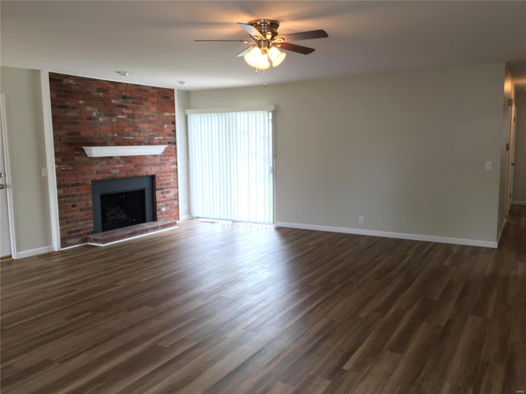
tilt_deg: -5.9
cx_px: 263
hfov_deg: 61.7
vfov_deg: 48.2
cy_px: 197
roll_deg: +0.7
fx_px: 441
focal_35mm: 29
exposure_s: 1/30
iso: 40
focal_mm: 4.15
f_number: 2.2
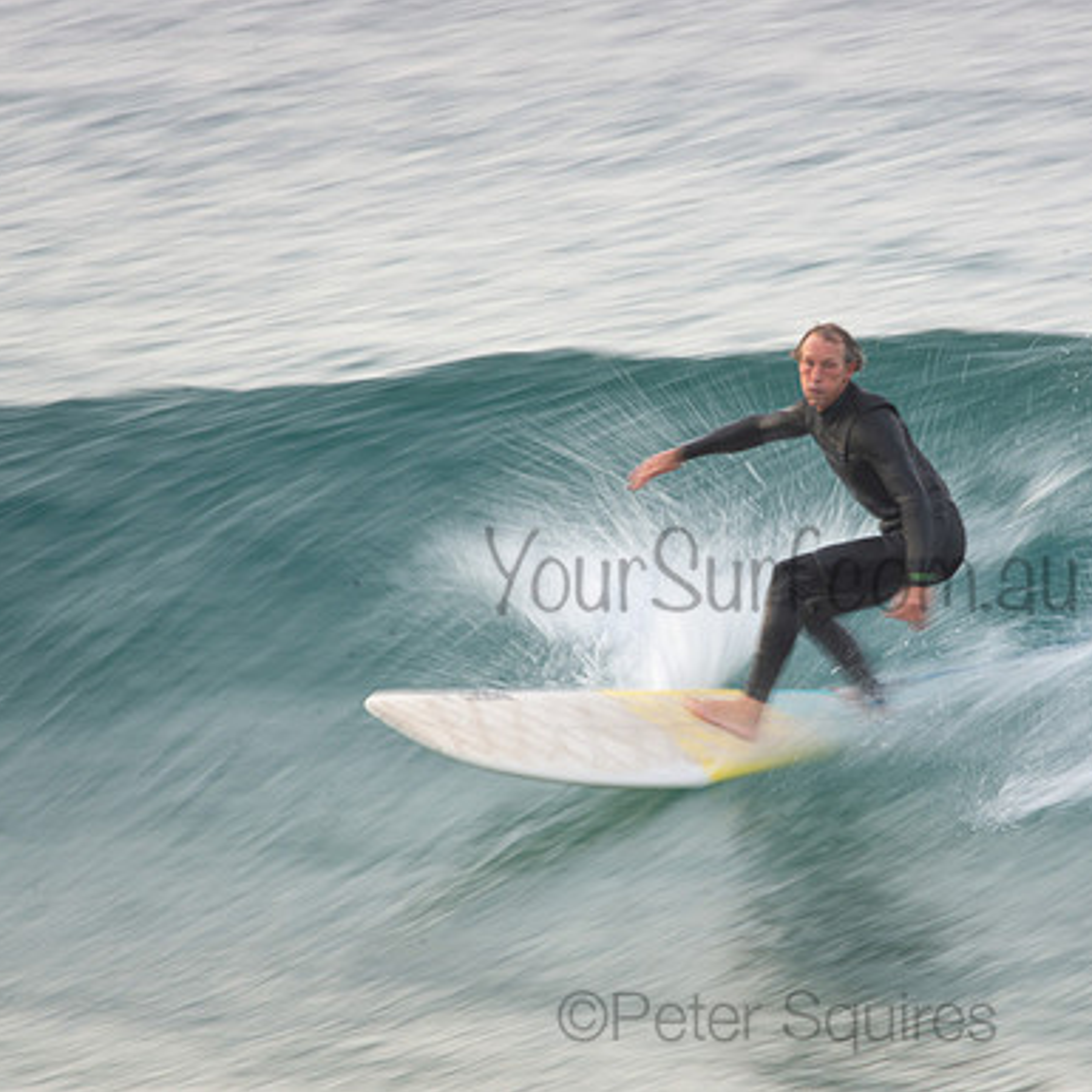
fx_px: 30194
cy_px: 546
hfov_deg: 2.1
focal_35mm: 846
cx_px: 777
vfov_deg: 2.1
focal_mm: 440
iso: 100
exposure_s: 1/15
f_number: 22
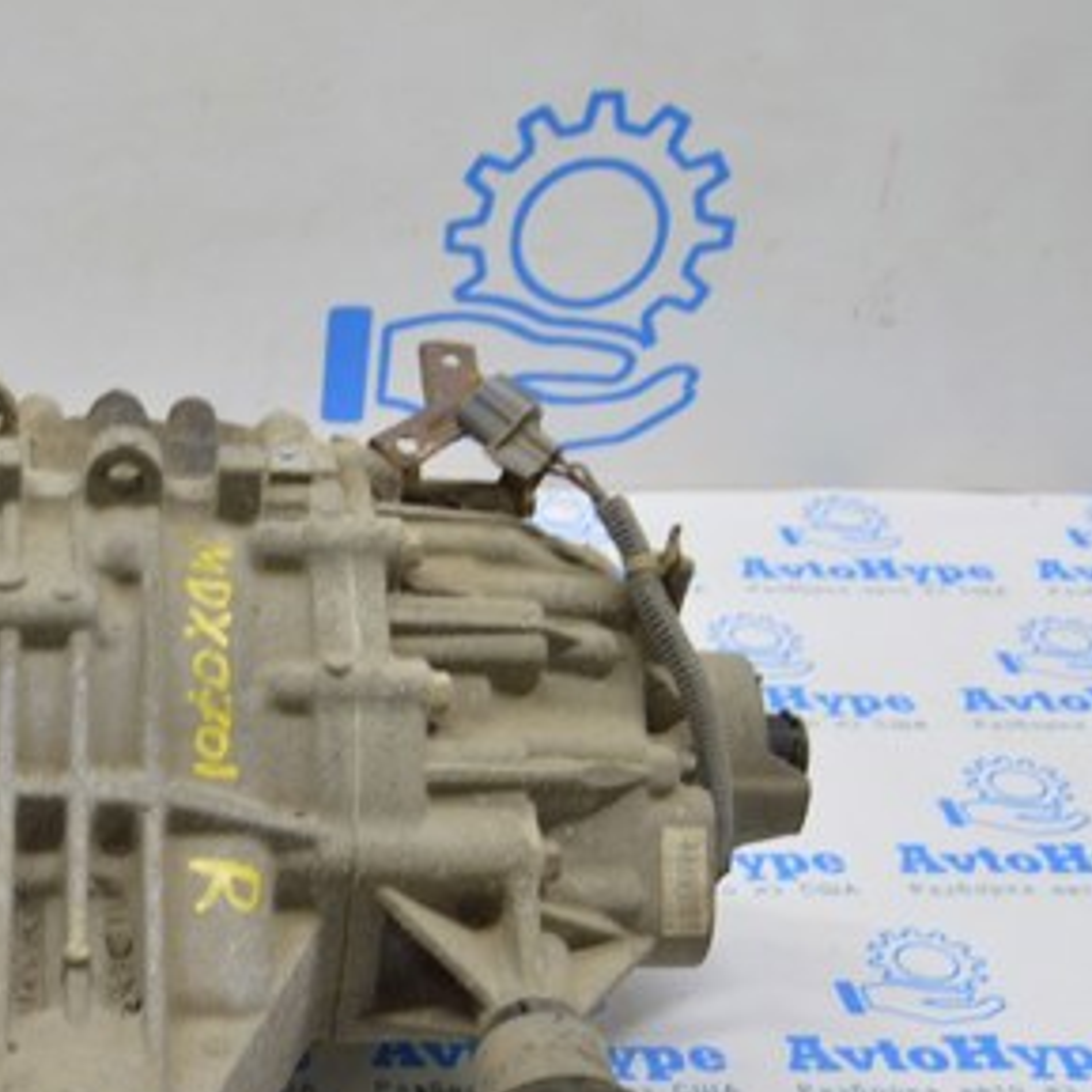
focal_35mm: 62
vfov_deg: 27.5
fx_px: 2213
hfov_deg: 26.5
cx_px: 38
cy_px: 739
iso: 400
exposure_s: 1/20
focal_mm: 22
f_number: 5.6
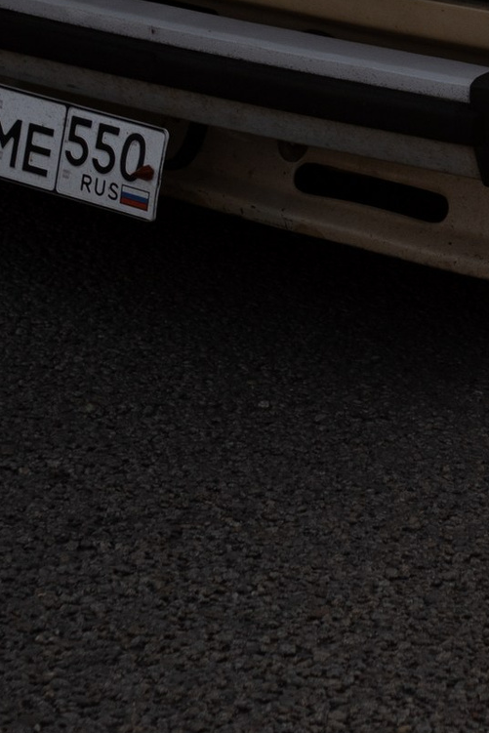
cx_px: 472
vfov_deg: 11.2
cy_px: -254
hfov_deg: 7.6
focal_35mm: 179
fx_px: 3645
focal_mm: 35
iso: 100
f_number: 2.2
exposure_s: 1/2000
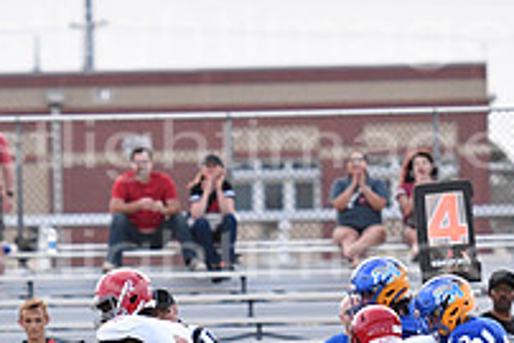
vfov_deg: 2.3
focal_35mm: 604
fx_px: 8630
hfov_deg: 3.4
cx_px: 211
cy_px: 428
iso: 1600
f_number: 3.2
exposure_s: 1/1250
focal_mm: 140
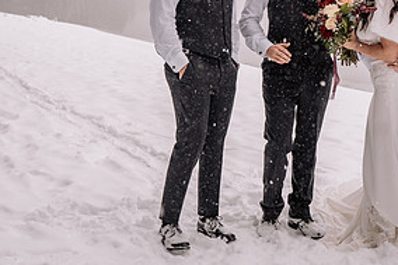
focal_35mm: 72
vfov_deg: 18.5
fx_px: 796
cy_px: 11
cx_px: 360
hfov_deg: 27.1
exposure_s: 1/250
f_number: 5
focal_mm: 35
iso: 1250
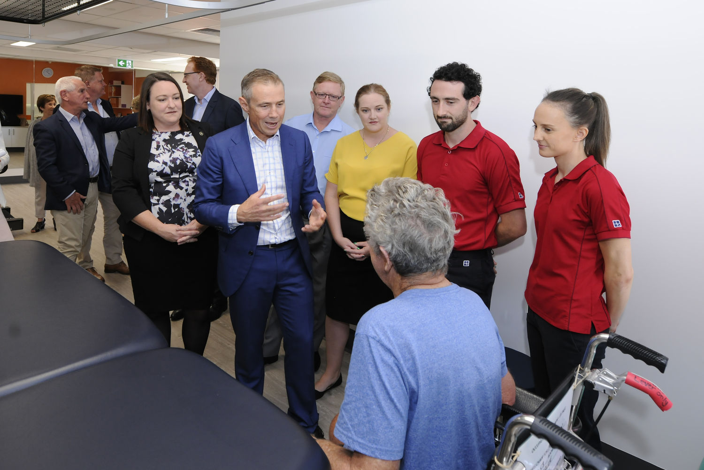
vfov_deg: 77.3
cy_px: 235
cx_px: 352
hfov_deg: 100.4
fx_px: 293
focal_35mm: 15
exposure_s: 1/90
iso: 640
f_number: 5.6
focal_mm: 15
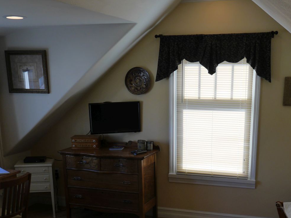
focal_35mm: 47
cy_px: 189
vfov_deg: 29.8
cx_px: 166
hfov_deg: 40.3
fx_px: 395
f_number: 3.5
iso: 200
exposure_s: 1/160
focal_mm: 12
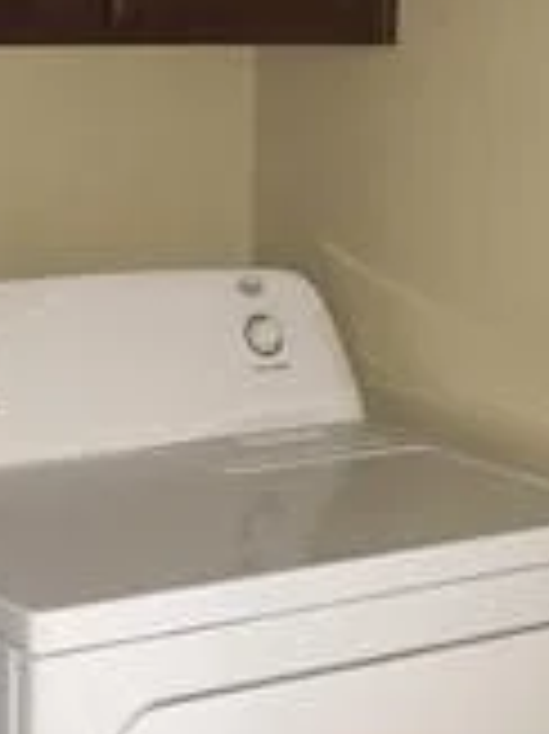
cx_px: 338
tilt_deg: -7.2
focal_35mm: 107
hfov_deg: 13.8
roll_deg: -0.9
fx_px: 2266
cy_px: 261
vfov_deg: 18.4
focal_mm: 4.15
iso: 125
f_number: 2.2
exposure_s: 1/16
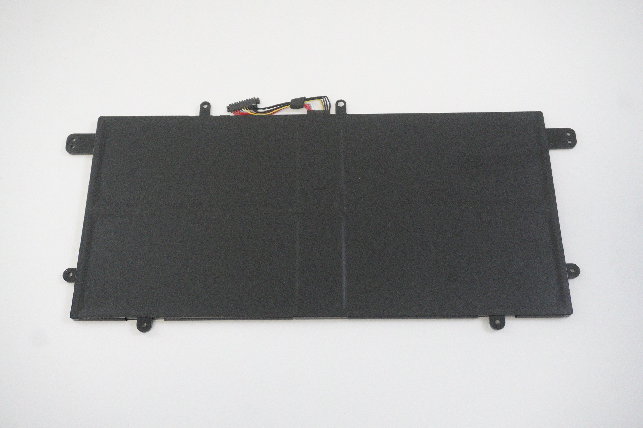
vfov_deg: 34.1
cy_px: 214
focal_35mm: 39
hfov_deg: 49.6
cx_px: 322
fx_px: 696
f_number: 5.6
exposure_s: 1/250
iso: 5000
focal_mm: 26
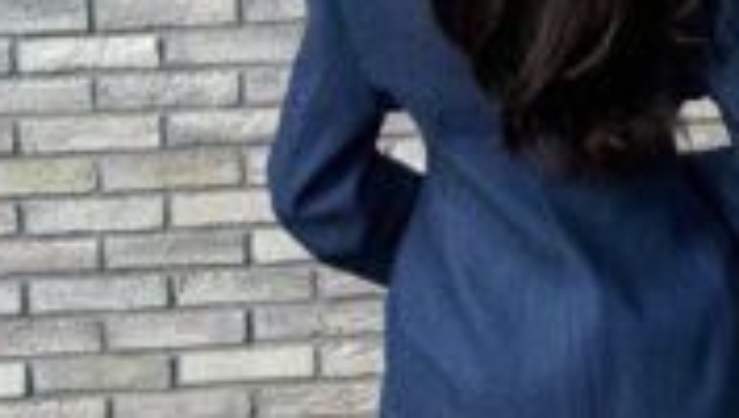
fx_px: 1157
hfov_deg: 34.5
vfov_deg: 18.8
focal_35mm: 59
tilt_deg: -3.8
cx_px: 568
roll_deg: +1.7
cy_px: -146
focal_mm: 6.76
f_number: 1.78
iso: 80
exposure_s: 1/1553
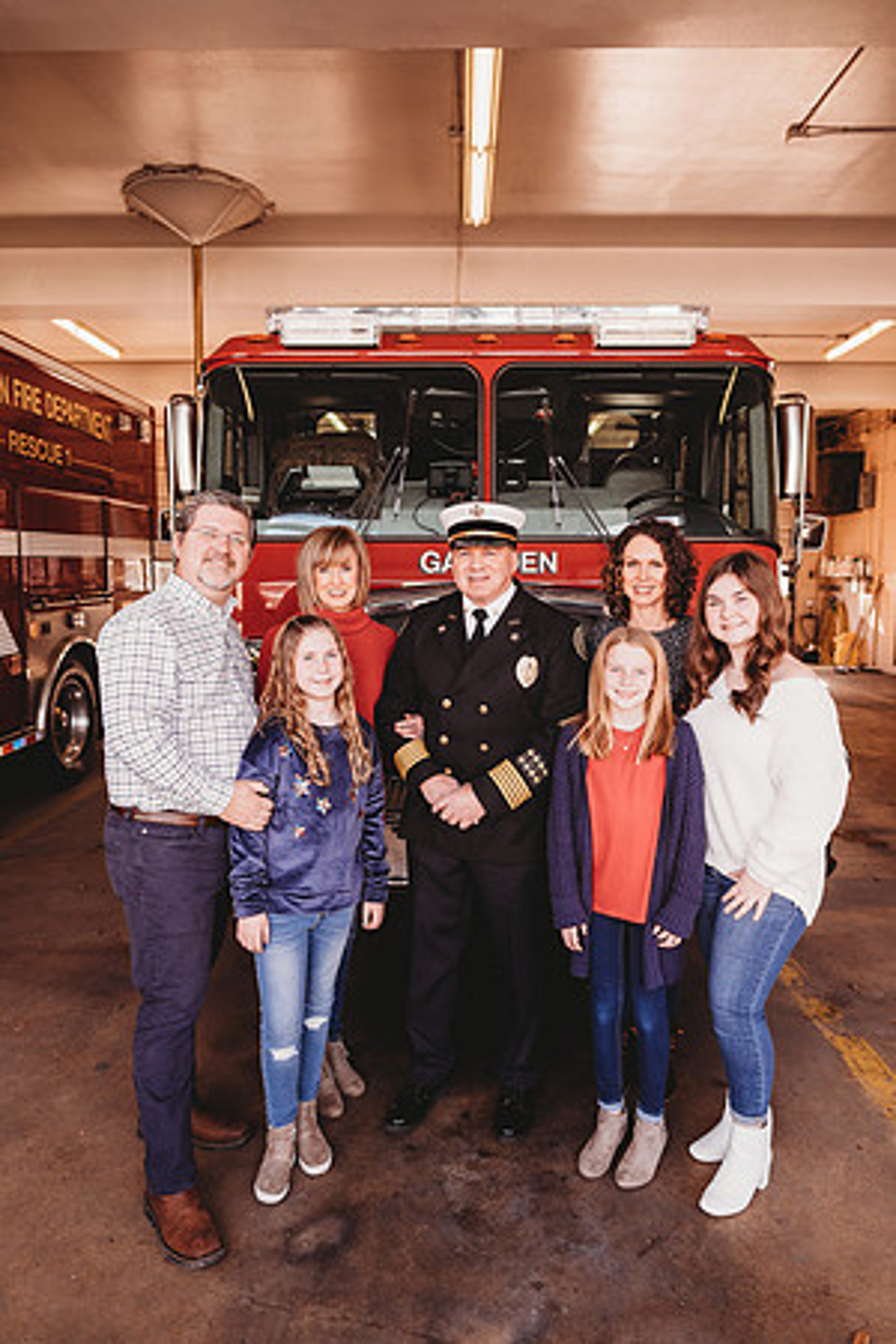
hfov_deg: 53.1
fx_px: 896
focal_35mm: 24
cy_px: 672
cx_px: 448
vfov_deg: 73.7
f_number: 3.2
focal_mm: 24
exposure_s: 1/250
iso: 250
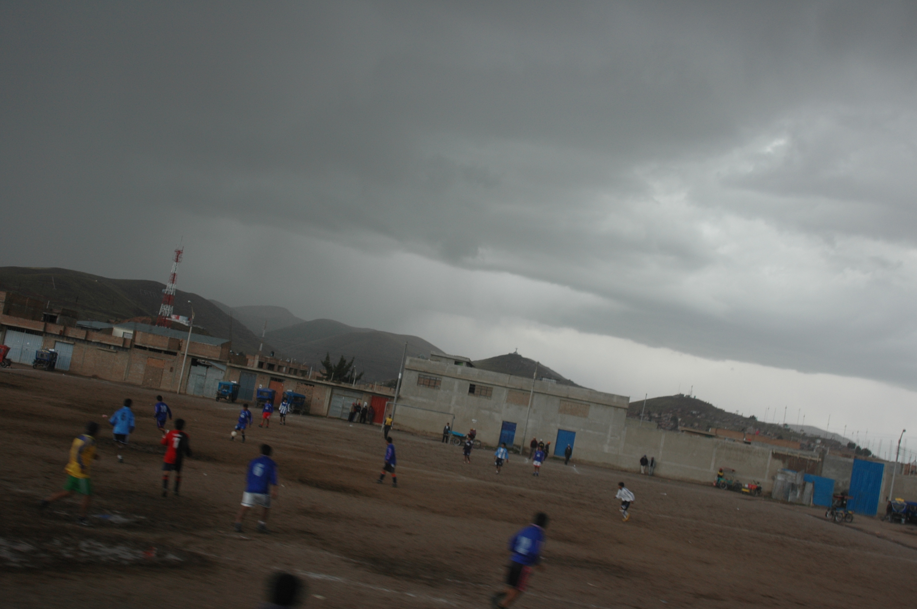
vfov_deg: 31.1
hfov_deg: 45.5
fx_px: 1094
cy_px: 306
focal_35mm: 43
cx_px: 464
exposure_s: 1/125
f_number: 5.6
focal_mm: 28
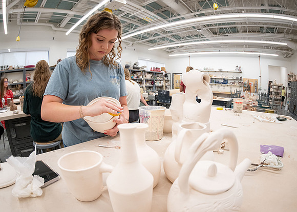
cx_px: 143
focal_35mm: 17
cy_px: 110
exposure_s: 1/200
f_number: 4.5
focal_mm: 15
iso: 1250
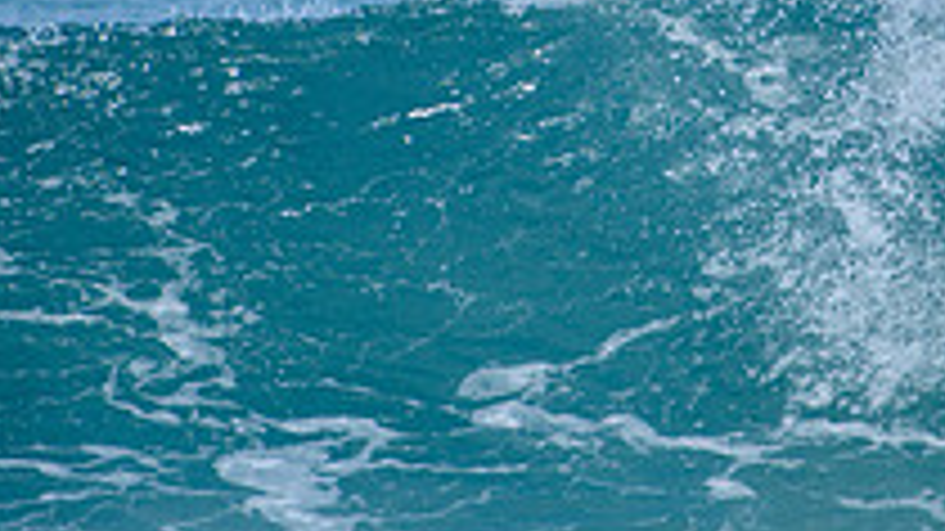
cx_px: 631
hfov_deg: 1.4
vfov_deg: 0.8
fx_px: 39556
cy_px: -179
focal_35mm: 1579
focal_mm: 500
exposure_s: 1/2000
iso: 180
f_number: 5.6
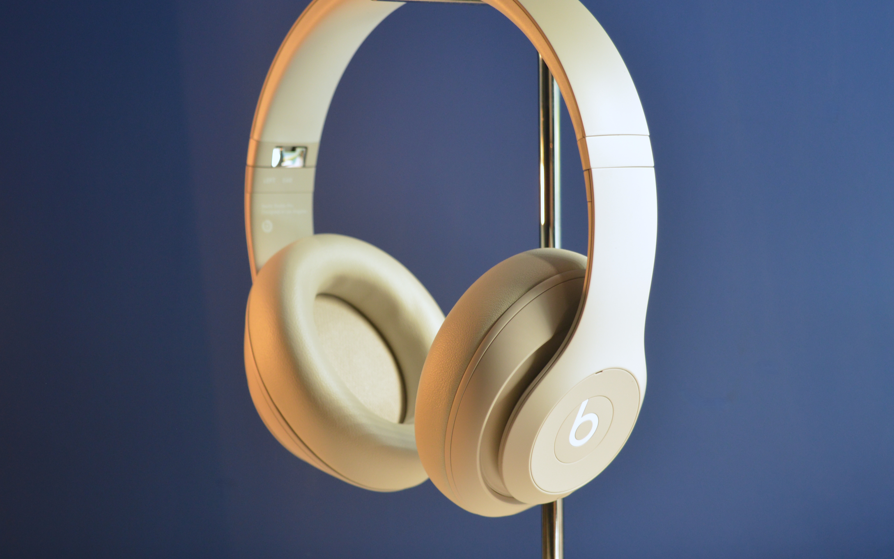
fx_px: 1694
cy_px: 270
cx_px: 446
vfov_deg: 18.7
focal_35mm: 70
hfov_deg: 29.6
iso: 400
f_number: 5
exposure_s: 1/30
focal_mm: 45
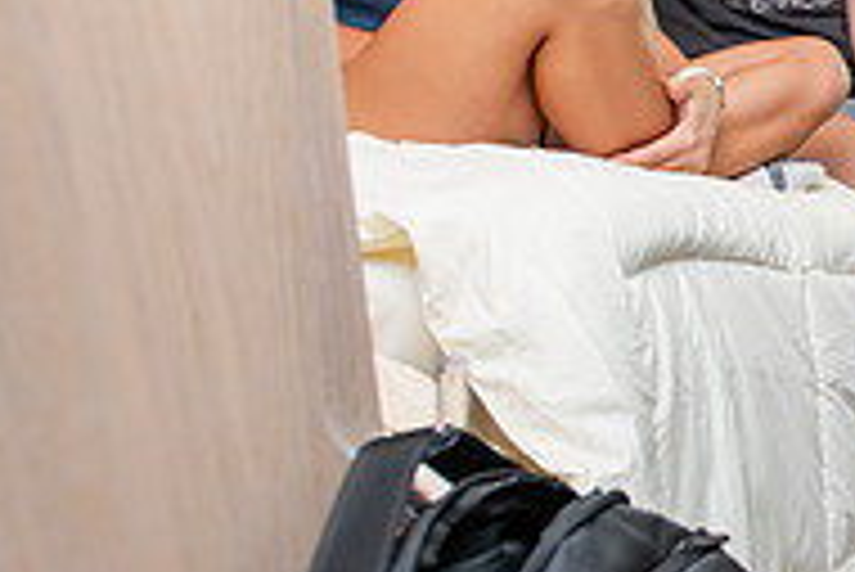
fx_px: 1236
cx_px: 1292
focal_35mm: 52
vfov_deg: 26.0
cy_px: 218
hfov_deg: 26.8
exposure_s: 1/125
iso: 640
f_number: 4
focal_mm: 17
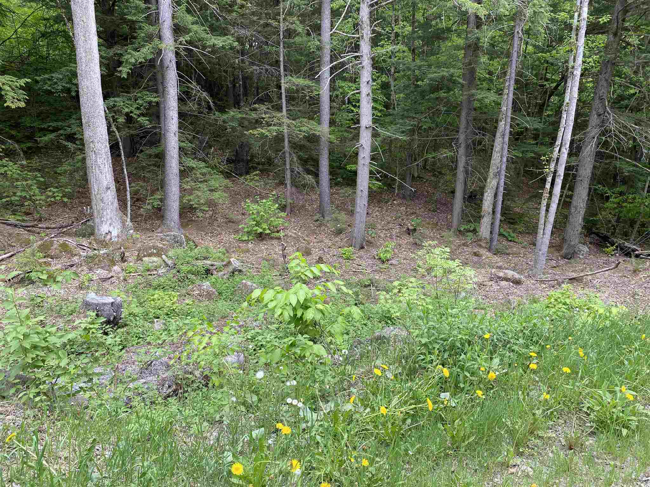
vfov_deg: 53.1
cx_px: 325
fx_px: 488
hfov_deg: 67.3
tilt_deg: -13.2
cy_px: 244
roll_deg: -0.9
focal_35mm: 26
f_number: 1.8
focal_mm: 4.25
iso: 32
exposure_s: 1/193
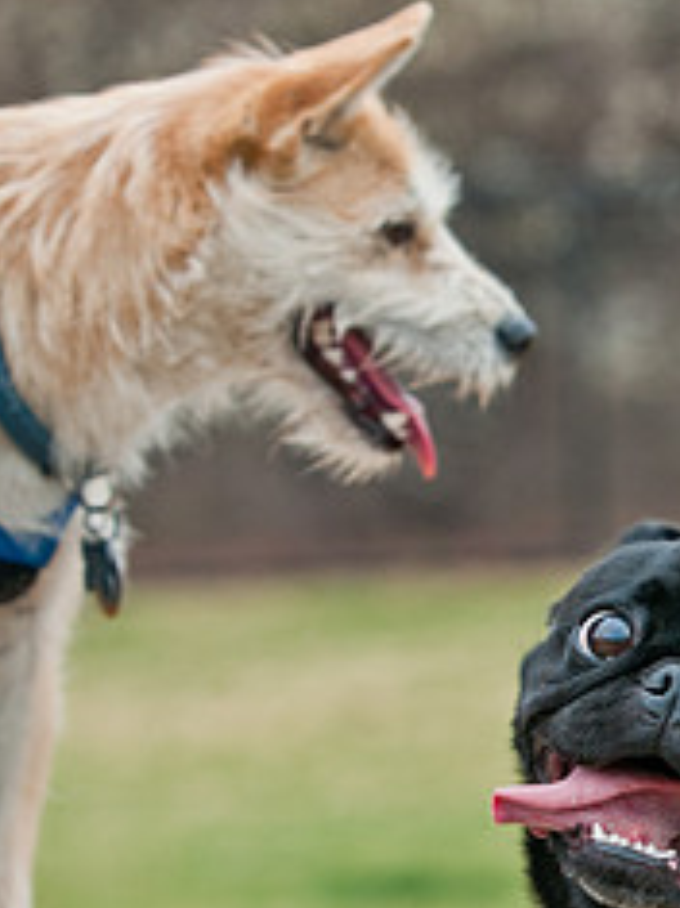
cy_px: 724
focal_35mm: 355
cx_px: 858
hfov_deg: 4.2
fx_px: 9307
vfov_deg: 5.6
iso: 200
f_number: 5
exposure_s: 1/250
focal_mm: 100
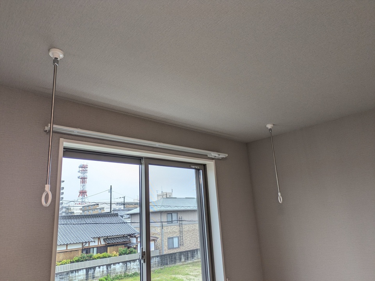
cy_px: 140
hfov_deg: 69.4
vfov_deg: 54.9
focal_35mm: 25
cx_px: 188
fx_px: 271
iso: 45
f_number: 1.89
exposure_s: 1/207
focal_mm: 5.43
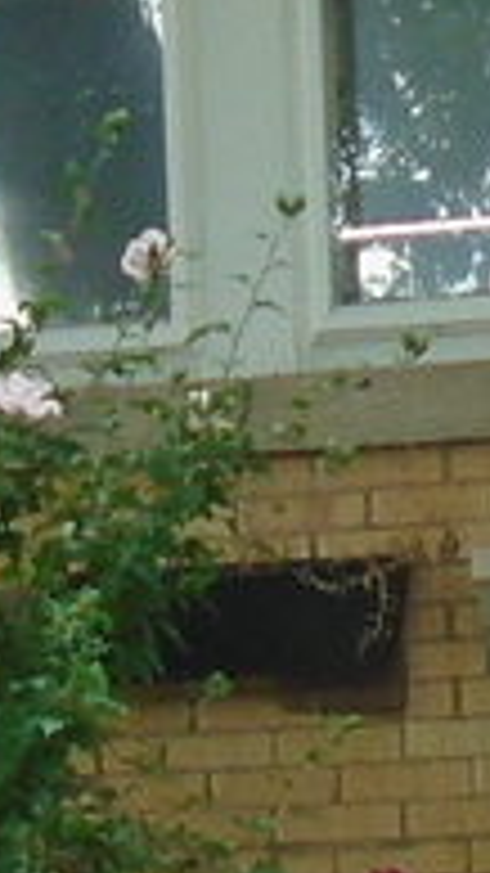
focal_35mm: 210
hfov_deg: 5.8
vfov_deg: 10.2
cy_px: 144
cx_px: 436
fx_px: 4855
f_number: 3.2
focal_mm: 4.6
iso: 100
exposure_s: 1/160
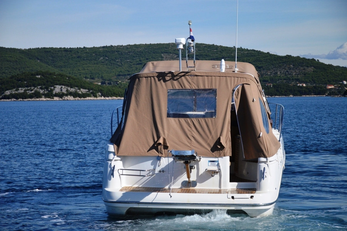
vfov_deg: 13.0
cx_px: 174
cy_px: 116
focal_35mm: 105
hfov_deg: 19.5
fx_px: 1011
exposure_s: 1/3200
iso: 220
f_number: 5
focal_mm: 70
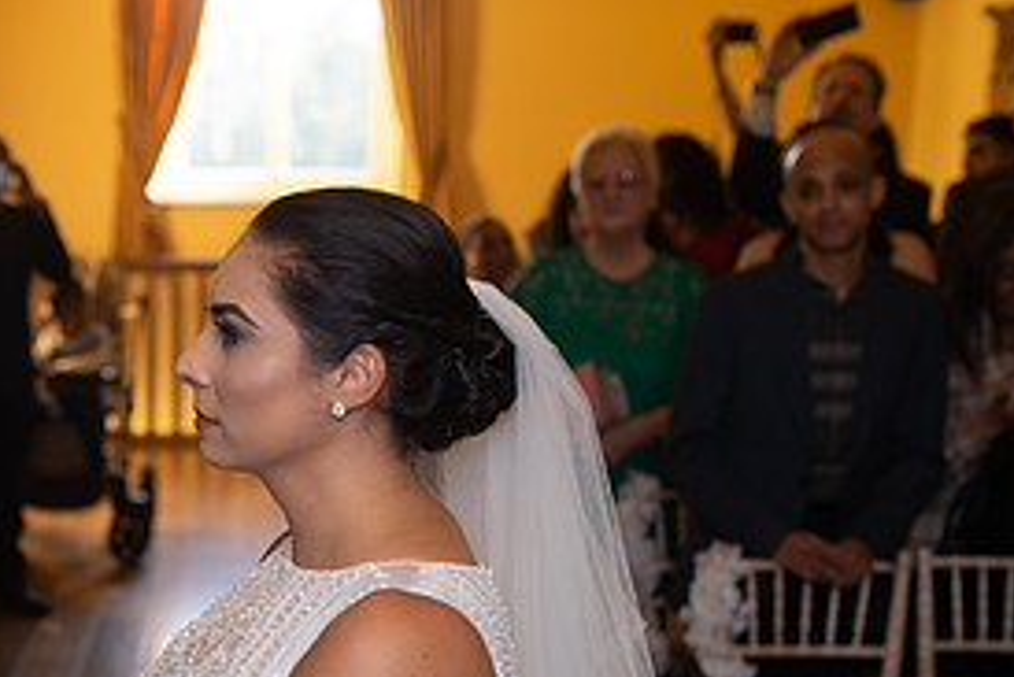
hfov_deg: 26.8
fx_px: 2085
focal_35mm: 74
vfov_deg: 18.0
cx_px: 207
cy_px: 681
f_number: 2.5
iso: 200
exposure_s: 1/125
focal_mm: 35
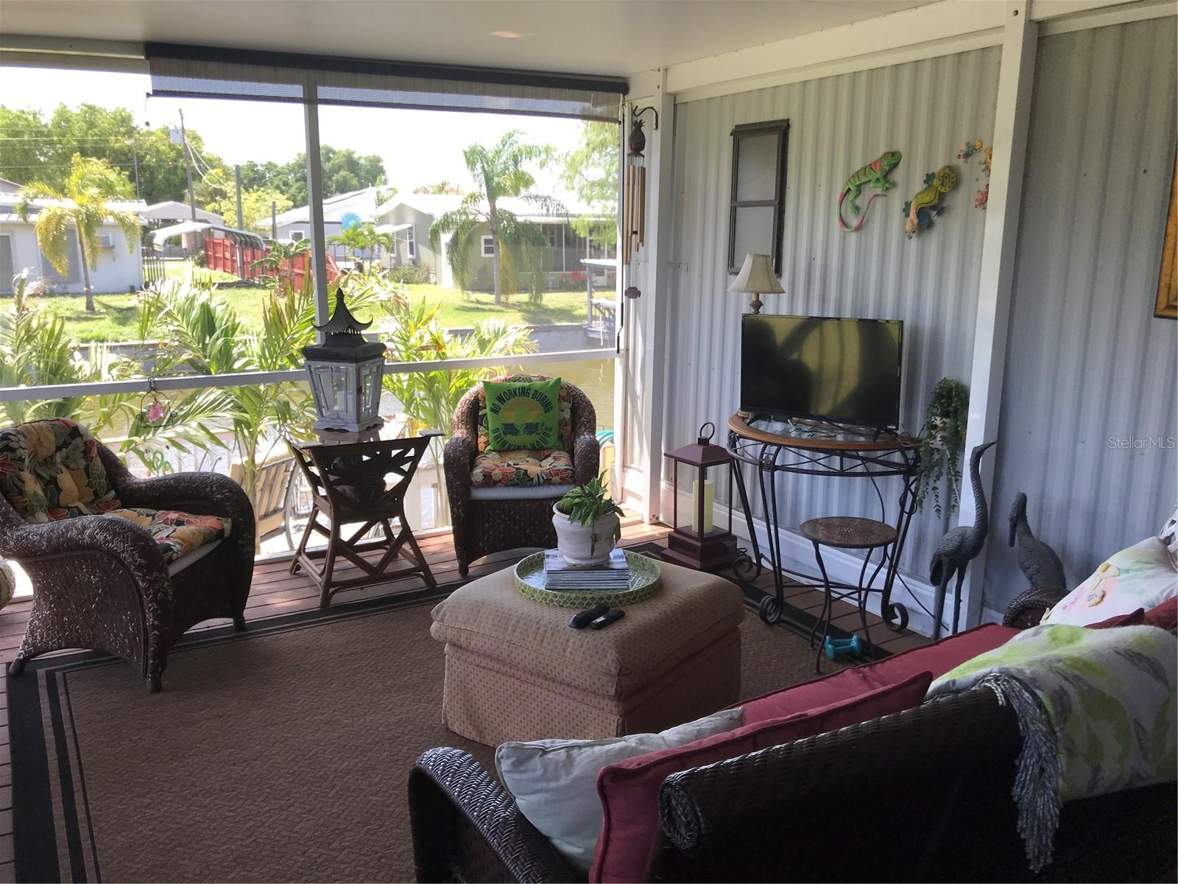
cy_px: 442
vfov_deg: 49.7
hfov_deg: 63.4
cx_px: 589
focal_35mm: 28
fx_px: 953
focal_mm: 3.99
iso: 20
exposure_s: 1/209
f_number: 1.8
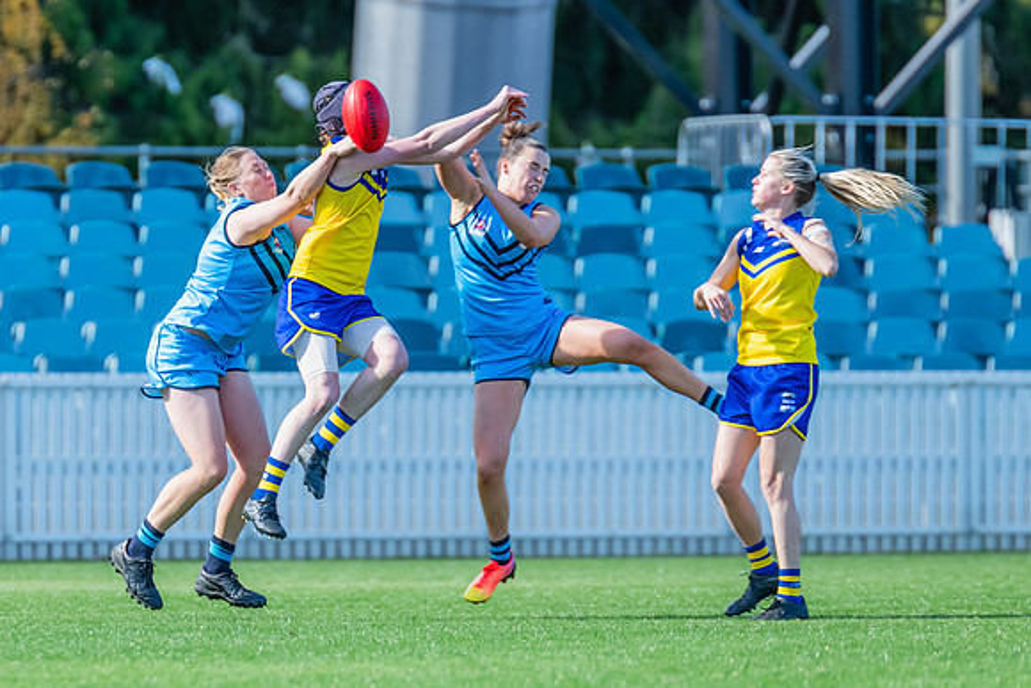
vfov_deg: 1.9
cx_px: 216
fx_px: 20635
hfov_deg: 2.9
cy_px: 309
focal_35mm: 720
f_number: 5
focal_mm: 420
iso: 800
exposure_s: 1/1250
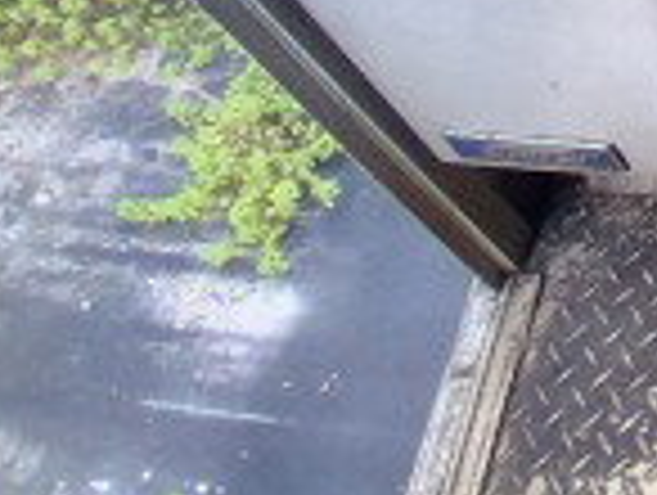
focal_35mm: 71
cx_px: 1116
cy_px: -513
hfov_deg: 20.8
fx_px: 1350
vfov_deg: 15.9
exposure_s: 1/40
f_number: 2.2
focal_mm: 1.4
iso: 125
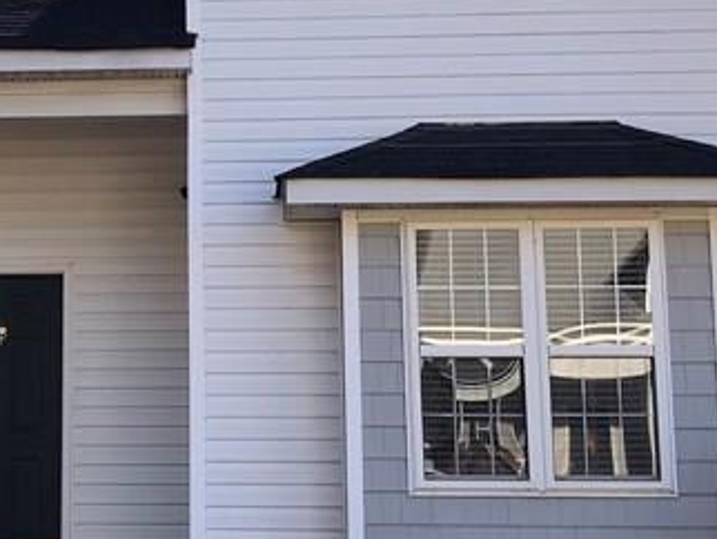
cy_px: 167
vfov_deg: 16.6
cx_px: 118
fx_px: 1845
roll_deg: -0.3
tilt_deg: +10.3
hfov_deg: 21.6
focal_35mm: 89
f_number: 1.8
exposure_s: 1/651
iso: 20
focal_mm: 3.99
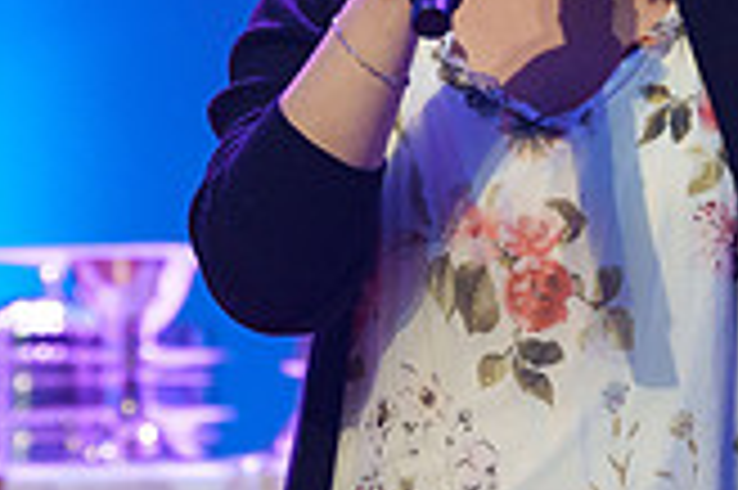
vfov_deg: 2.7
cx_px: 452
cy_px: -52
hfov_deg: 4.1
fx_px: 10383
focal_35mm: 507
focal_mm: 128
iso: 1600
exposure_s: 1/200
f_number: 2.8
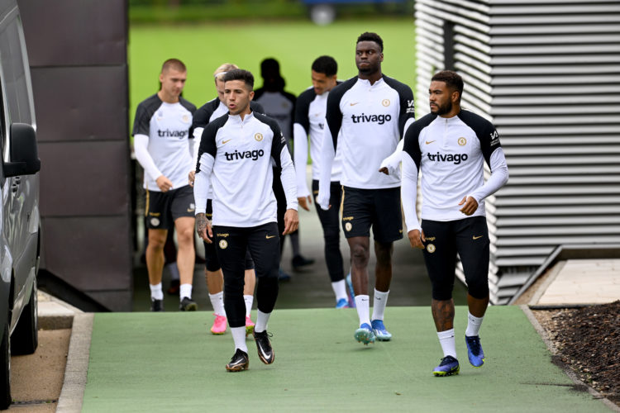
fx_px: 6888
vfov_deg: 3.4
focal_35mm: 400
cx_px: 310
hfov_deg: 5.2
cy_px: 206
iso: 640
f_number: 4
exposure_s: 1/1000
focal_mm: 400
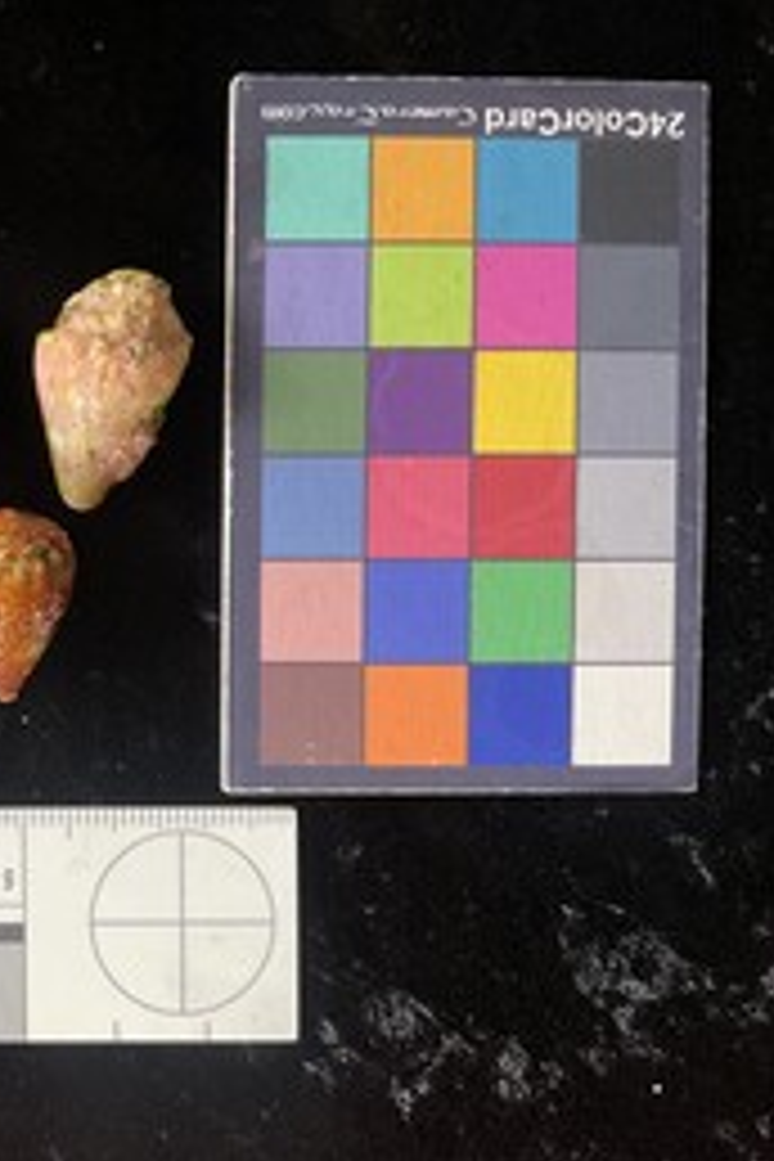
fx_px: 1322
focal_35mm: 41
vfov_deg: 47.4
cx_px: -4
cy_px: 574
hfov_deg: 30.3
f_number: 1.8
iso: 100
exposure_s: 1/60
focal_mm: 3
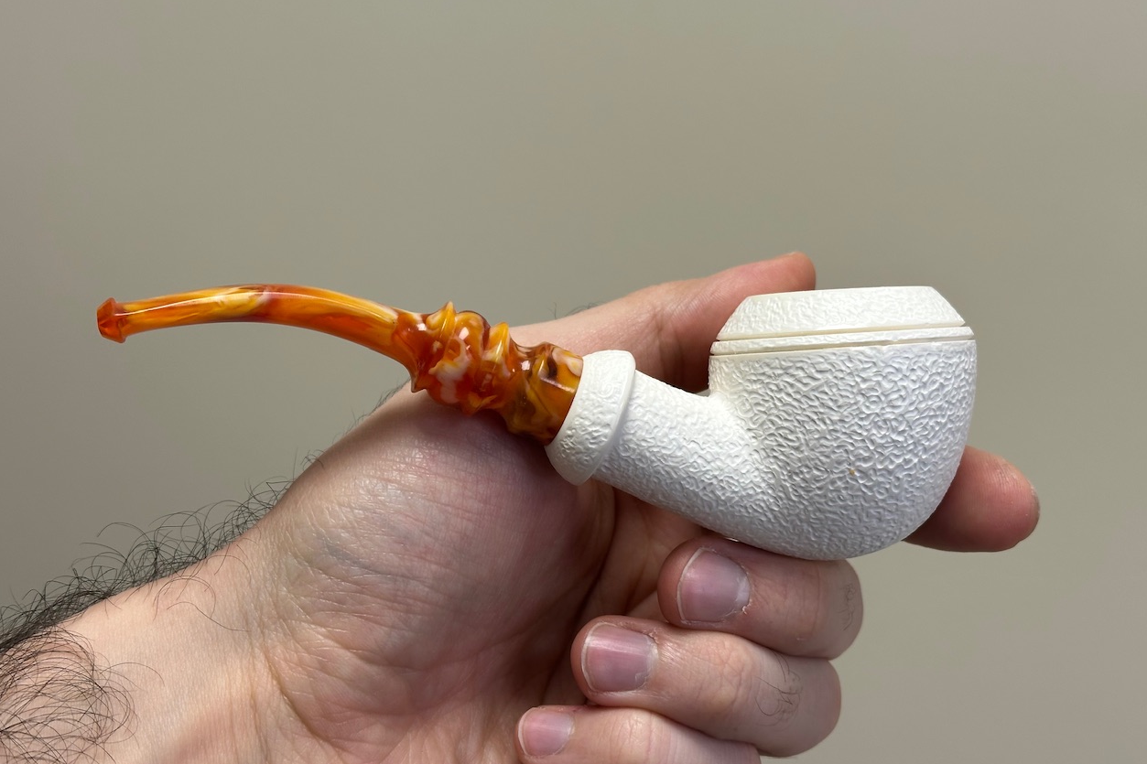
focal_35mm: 51
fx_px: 1625
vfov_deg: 26.5
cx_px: 584
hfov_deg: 38.9
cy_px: 382
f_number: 1.78
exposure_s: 1/121
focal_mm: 6.86
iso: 64
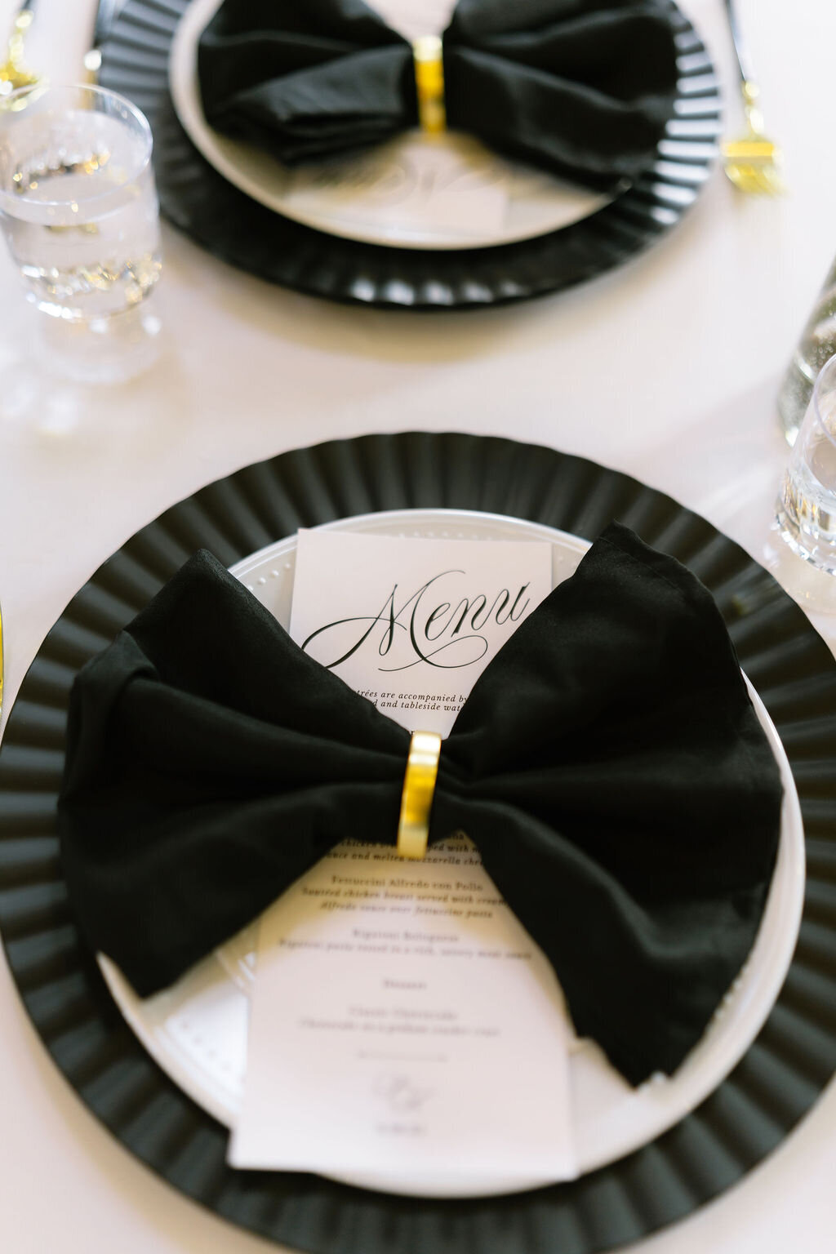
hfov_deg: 37.9
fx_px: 1219
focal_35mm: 35
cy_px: 627
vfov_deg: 54.4
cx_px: 418
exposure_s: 1/250
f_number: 1.6
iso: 320
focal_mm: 35
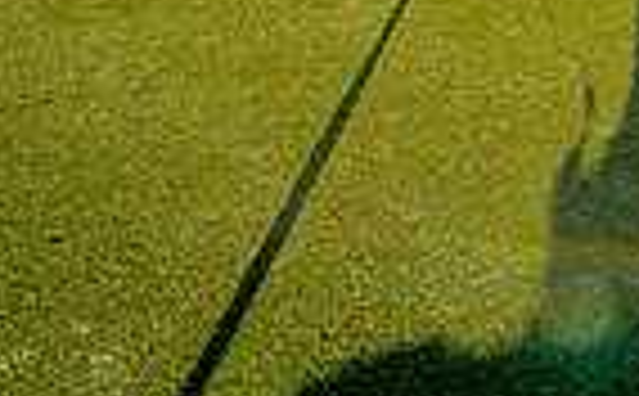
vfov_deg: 12.4
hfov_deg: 24.3
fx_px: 1407
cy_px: -572
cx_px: 657
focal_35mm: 81
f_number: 5.6
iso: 100
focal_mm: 25
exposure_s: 1/250
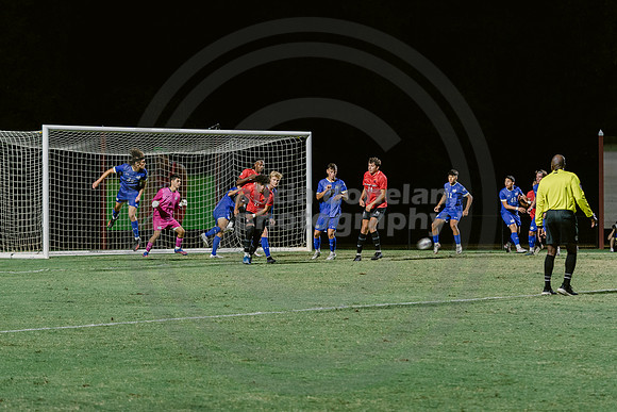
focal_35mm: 135
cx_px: 191
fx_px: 2308
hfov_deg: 15.2
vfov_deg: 10.2
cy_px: 219
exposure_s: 1/160
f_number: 3.5
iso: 2000
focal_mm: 90
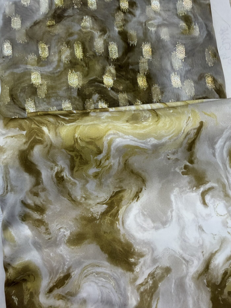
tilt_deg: -79.4
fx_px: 214
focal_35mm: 24
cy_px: 154
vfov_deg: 71.6
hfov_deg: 56.8
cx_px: 116
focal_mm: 2.22
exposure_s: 1/50
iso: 200
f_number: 2.2
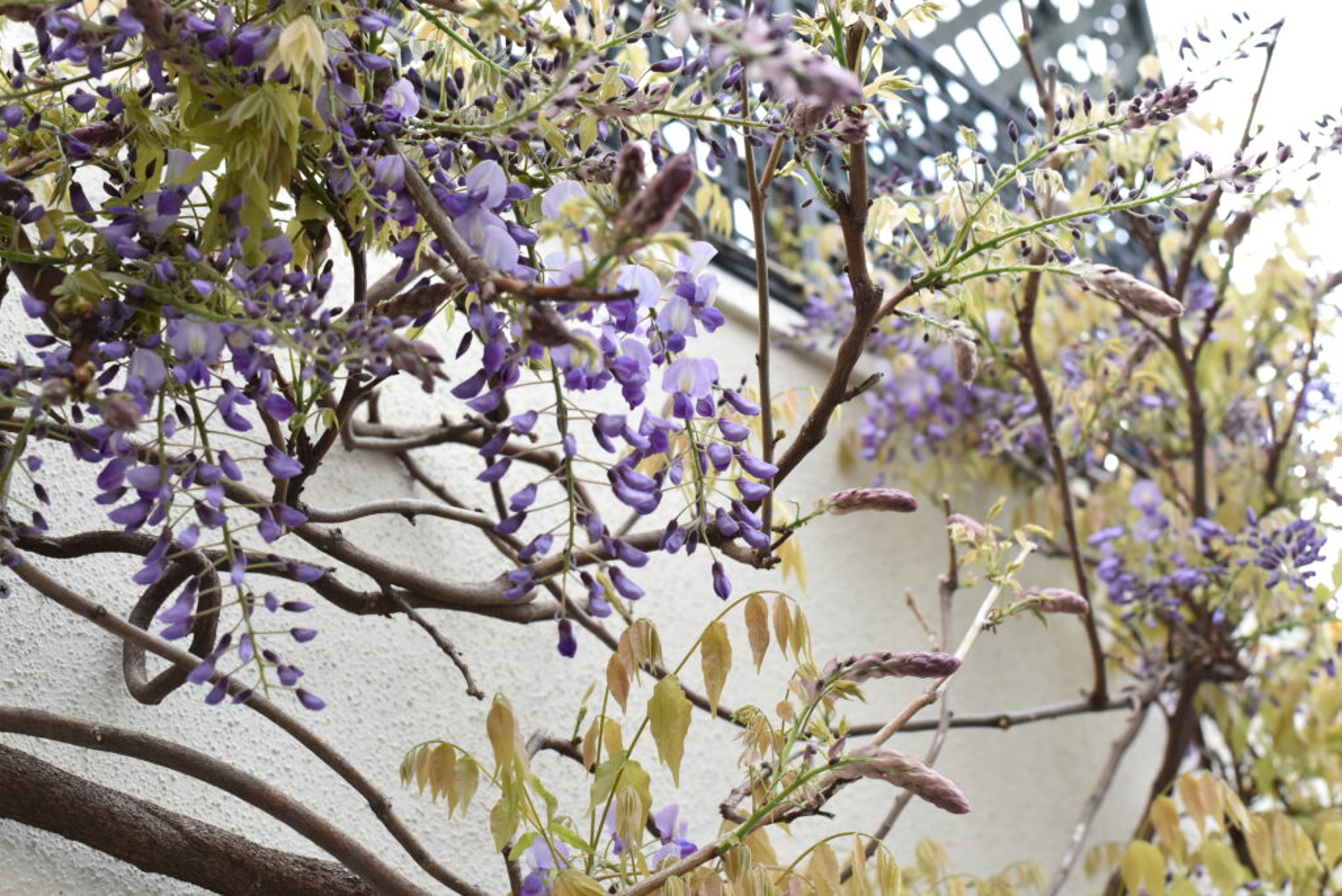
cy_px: 448
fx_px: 1865
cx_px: 671
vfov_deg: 27.0
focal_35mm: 50
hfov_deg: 39.6
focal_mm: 50
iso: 2000
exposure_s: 1/800
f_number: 4.5
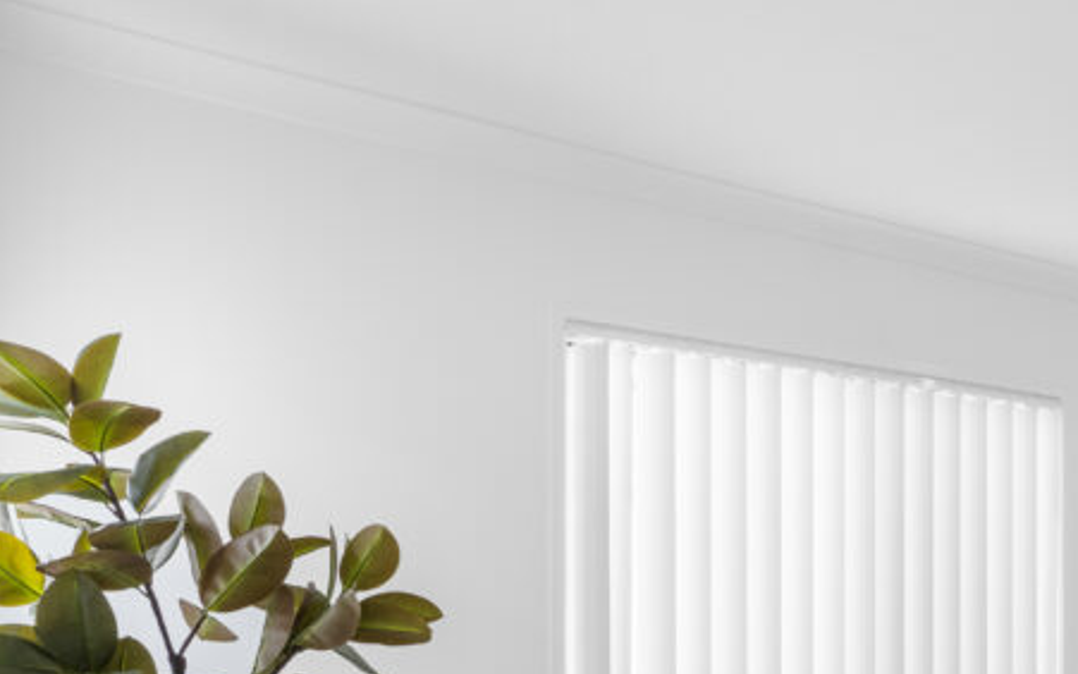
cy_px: 678
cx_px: 1049
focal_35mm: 37
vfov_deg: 31.7
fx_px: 1087
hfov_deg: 45.5
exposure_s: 1/15
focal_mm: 16
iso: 800
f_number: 6.3
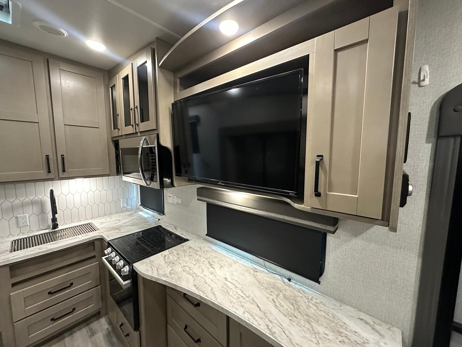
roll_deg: +0.8
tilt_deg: -5.8
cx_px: 231
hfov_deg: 102.1
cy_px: 174
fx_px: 187
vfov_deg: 85.7
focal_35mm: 14
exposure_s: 1/60
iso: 800
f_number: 2.2
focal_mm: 2.22
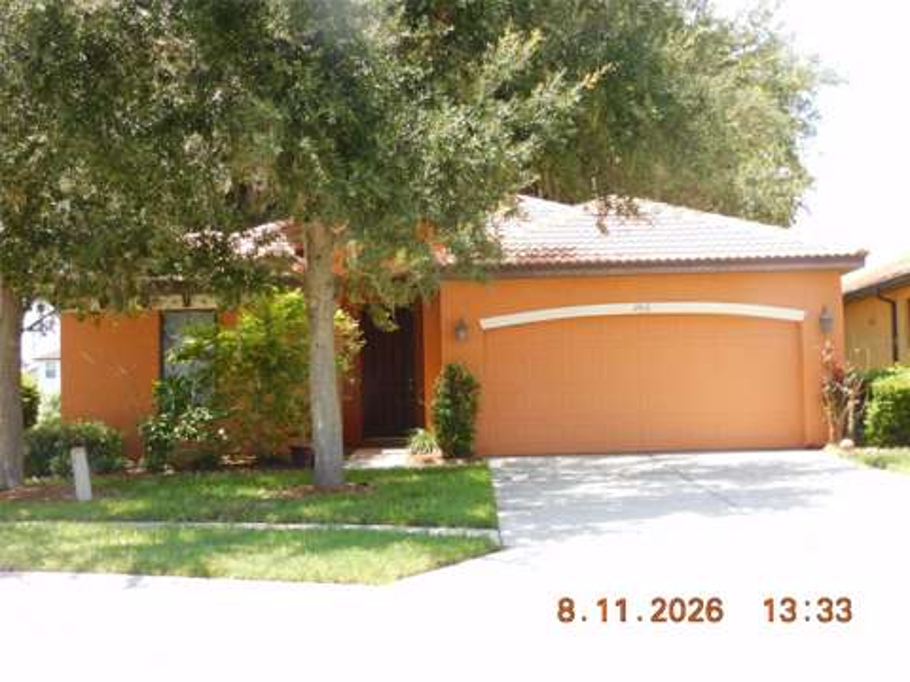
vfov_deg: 26.6
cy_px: 341
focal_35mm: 55
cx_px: 455
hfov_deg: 34.9
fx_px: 1446
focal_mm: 9.9
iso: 125
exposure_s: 1/200
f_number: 4
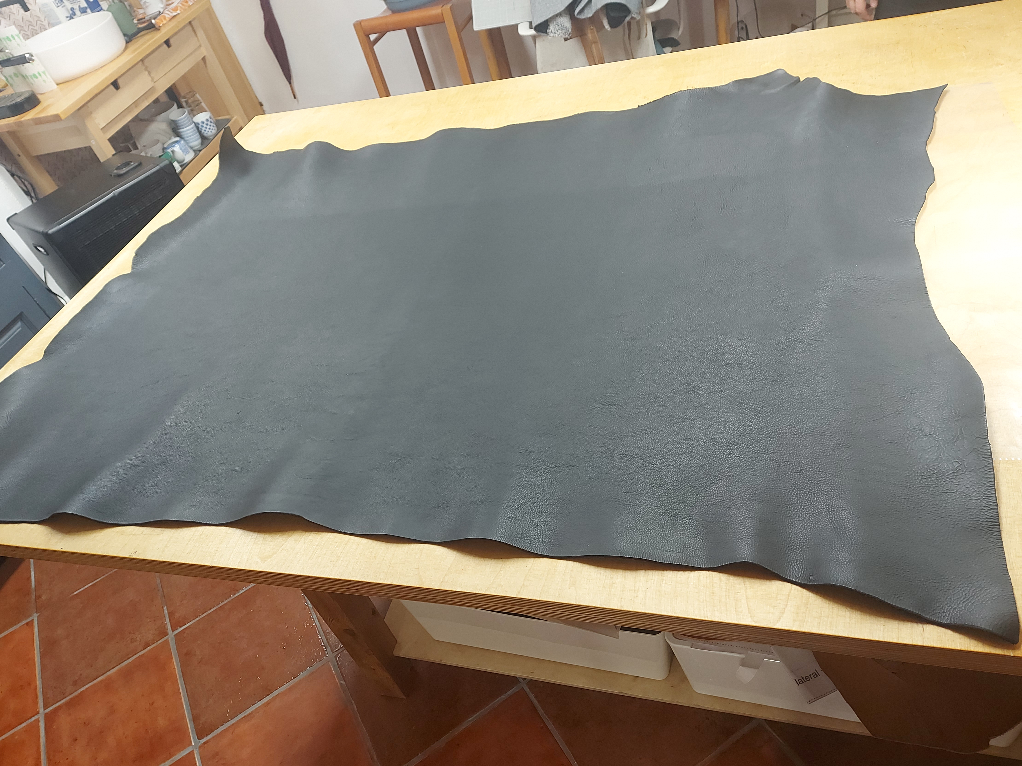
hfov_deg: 69.4
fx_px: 738
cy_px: 384
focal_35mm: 25
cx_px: 499
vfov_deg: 54.9
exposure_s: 1/50
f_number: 1.8
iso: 200
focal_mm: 5.23
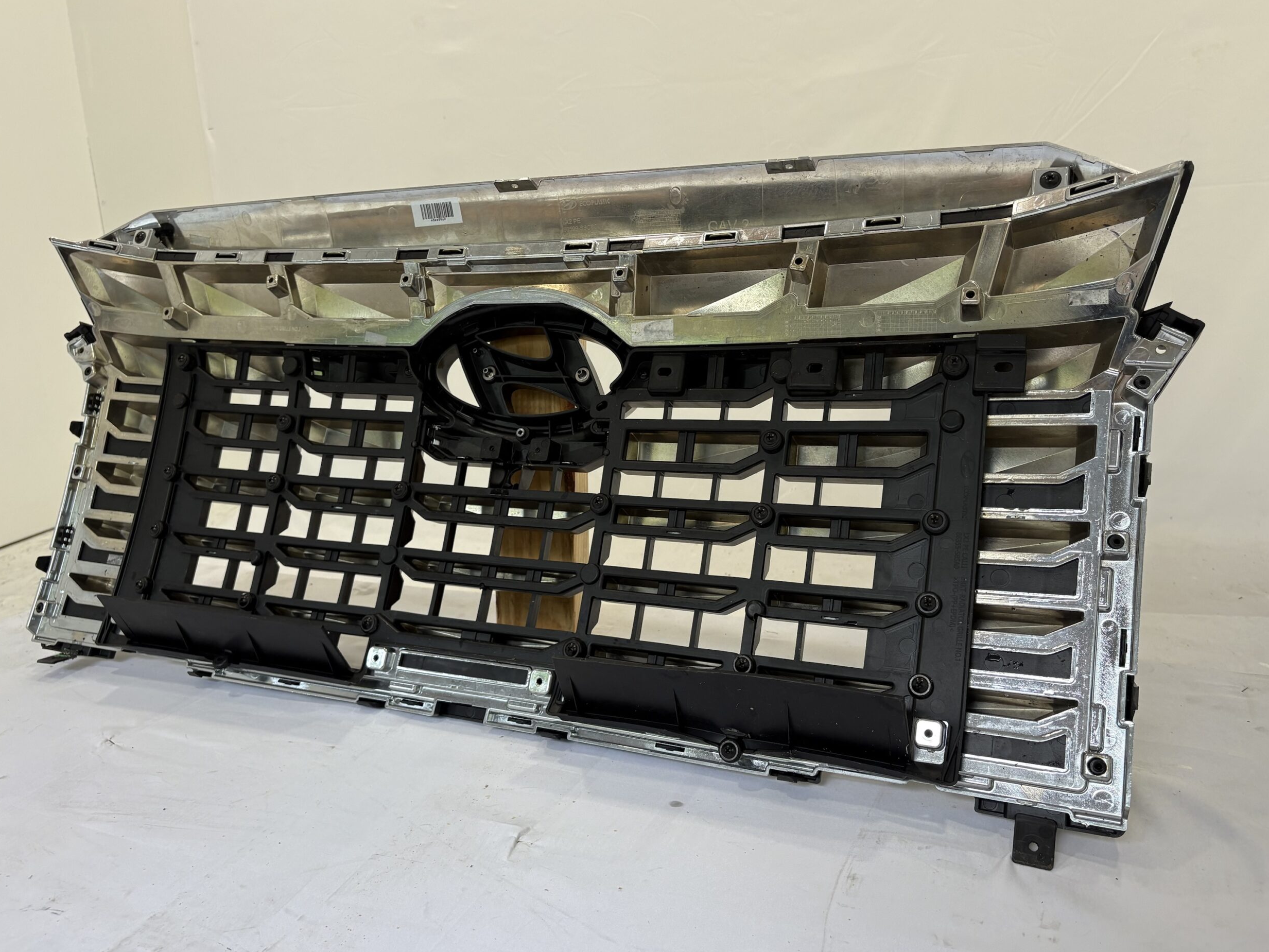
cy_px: 464
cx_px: 612
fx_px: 990
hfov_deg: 65.3
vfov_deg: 51.4
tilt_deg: -12.0
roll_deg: +4.3
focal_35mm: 27
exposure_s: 1/122
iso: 80
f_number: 1.6
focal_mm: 5.96
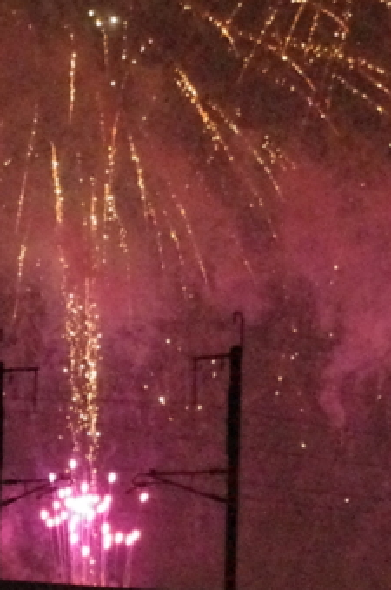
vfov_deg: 5.3
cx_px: 239
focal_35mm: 387
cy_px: 482
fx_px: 6324
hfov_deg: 3.5
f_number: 5.6
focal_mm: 55
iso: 6400
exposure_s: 1/15
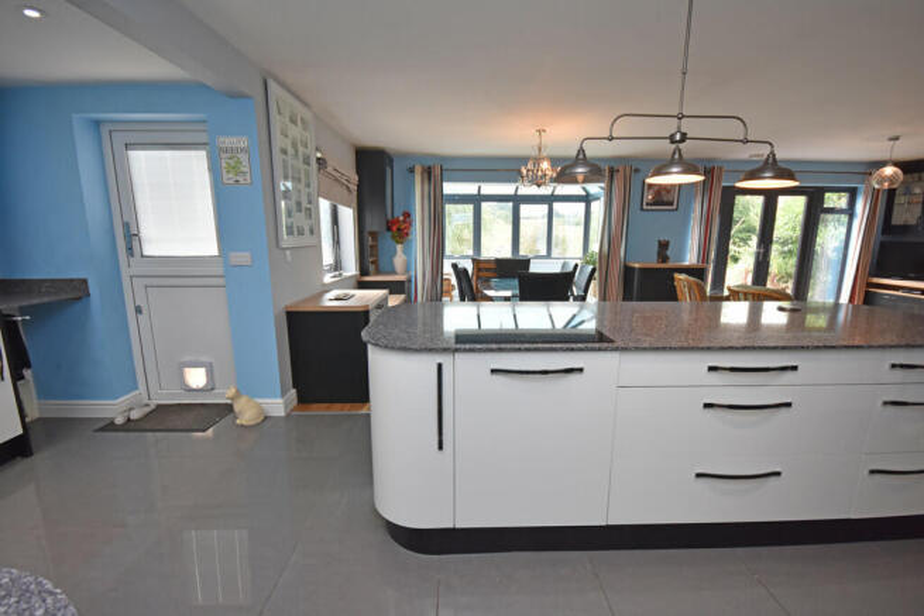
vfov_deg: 77.4
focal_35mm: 15
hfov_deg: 100.4
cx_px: 462
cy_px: 308
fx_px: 385
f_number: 5.6
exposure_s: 1/125
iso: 800
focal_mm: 10
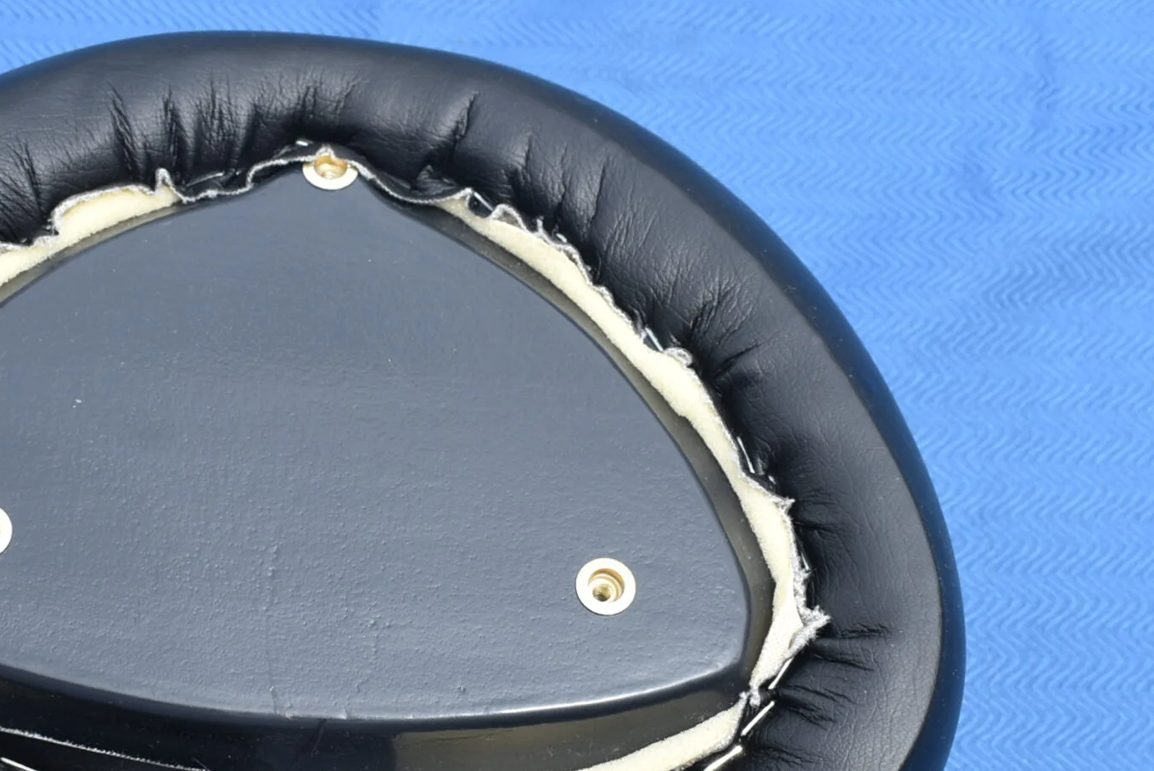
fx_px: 2083
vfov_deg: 20.8
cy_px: 605
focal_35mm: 65
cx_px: 457
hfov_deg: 30.9
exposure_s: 1/400
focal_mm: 23
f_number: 7.1
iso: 200
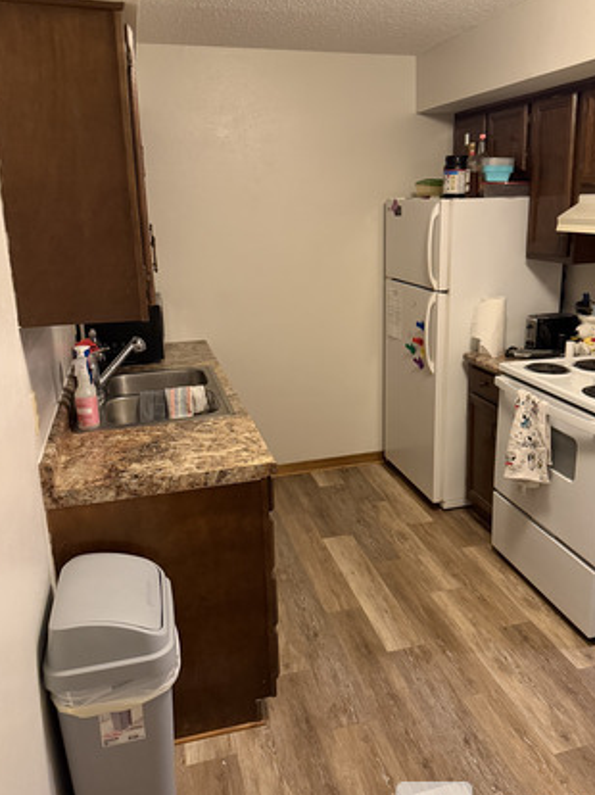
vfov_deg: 61.7
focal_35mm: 29
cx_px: 346
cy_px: 378
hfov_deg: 48.0
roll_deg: +2.3
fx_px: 665
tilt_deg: -14.6
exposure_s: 1/60
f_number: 1.78
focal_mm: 6.76
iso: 640
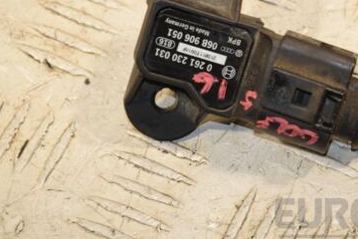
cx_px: 257
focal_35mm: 263
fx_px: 2614
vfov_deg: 5.2
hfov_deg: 7.8
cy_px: 81
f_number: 7.1
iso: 800
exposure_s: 1/200
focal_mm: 105
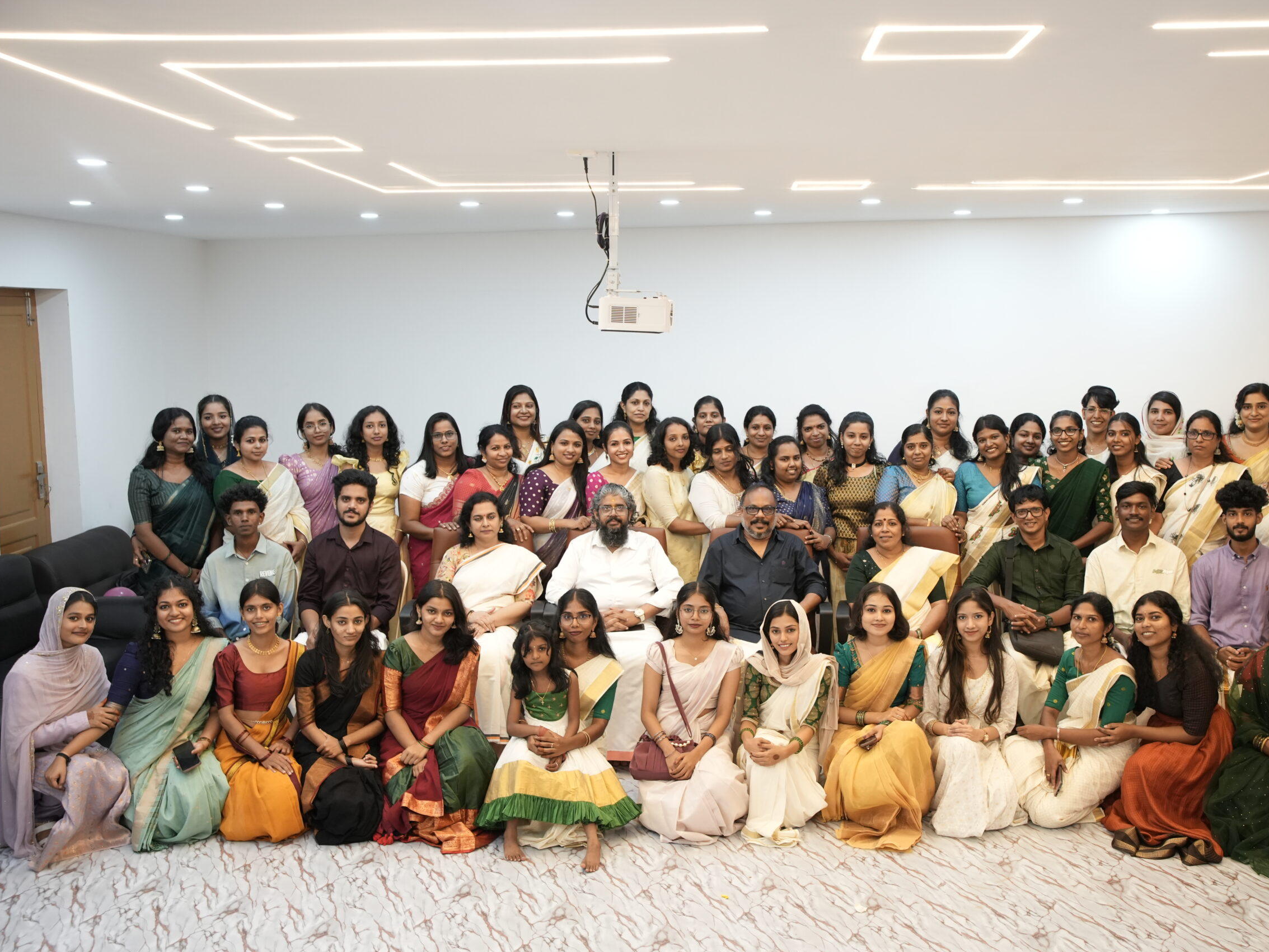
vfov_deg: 37.7
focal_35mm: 38
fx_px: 1393
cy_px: 477
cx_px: 703
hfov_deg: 48.9
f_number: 4.5
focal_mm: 35
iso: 2000
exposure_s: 1/100
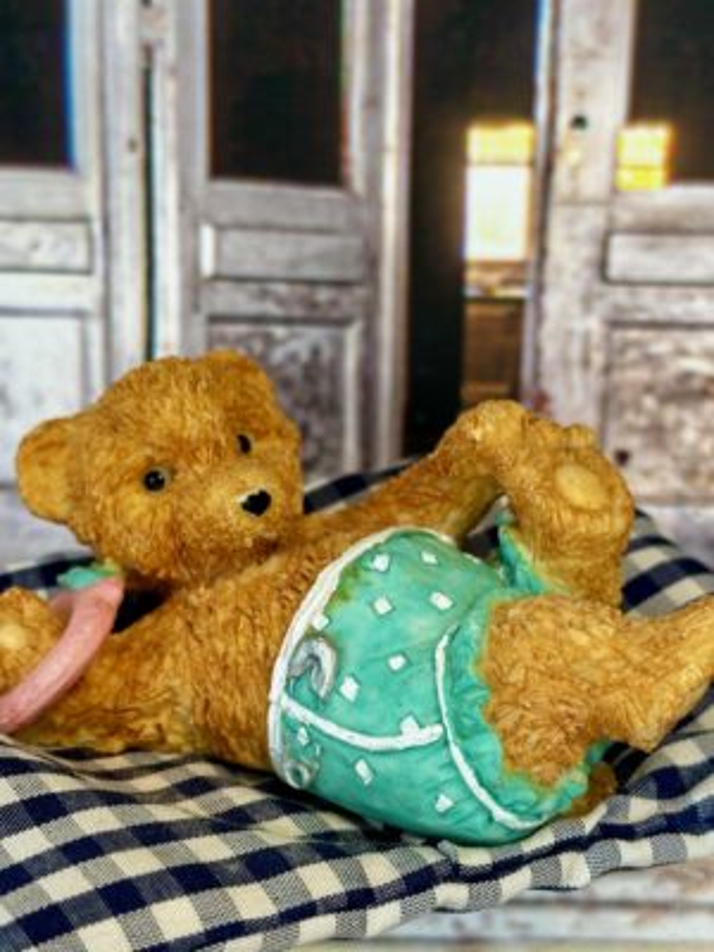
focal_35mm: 48
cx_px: 357
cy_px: 476
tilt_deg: -24.4
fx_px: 1320
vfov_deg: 39.7
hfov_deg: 30.3
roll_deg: -2.9
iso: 64
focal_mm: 6.86
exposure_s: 1/267
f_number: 1.78
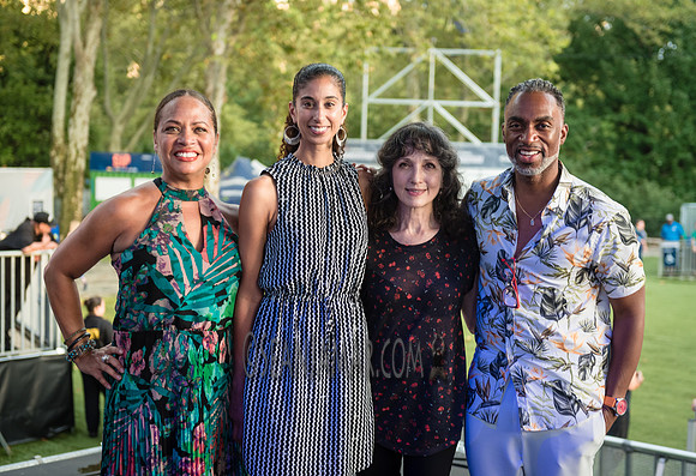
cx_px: 371
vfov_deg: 24.9
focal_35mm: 55
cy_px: 236
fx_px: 1077
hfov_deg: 35.8
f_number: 3.2
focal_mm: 52
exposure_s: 1/200
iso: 640
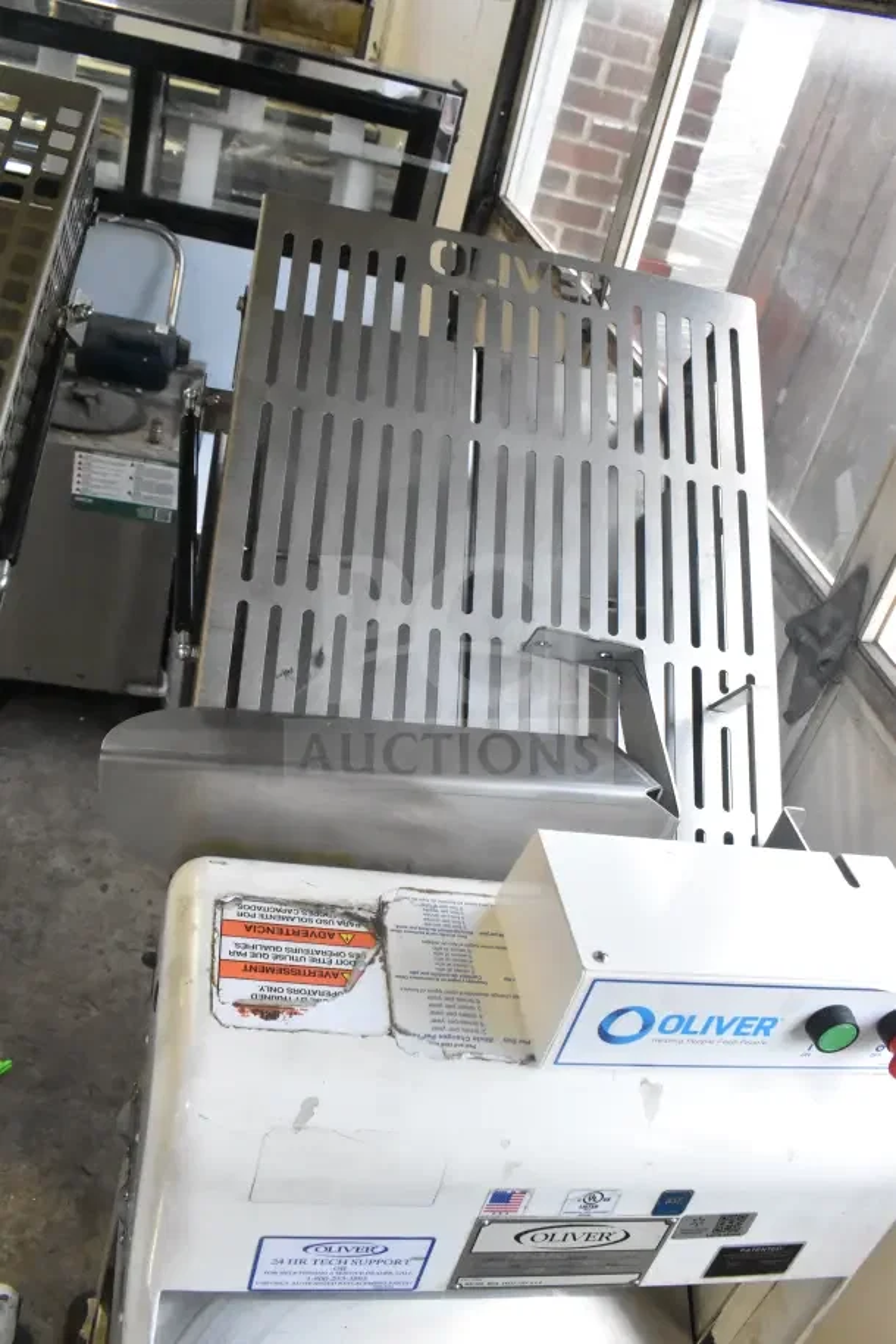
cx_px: 448
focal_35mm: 30
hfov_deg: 43.6
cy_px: 672
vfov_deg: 61.9
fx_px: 1120
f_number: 9
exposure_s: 1/320
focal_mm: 20
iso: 6400
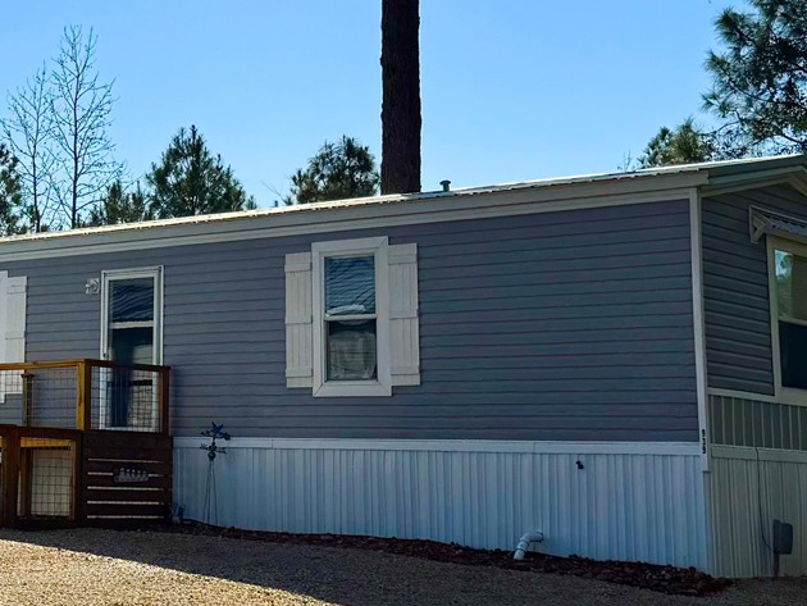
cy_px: 167
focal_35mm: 78
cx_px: 20
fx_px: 1819
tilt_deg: +9.5
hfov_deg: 24.0
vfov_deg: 18.8
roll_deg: -1.3
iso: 80
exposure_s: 1/12346
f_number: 1.78
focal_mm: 6.76
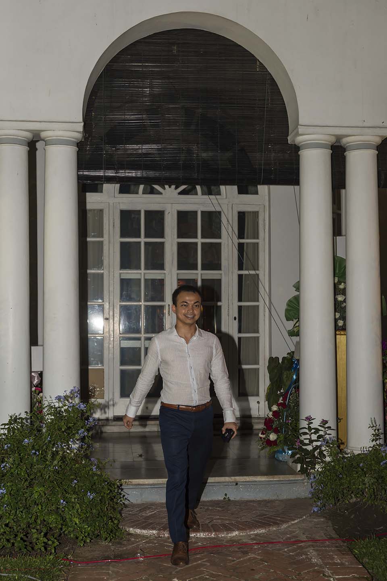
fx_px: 710
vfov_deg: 44.5
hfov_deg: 30.5
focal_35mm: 44
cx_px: 194
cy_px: 290
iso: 400
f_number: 4
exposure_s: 1/60
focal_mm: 44
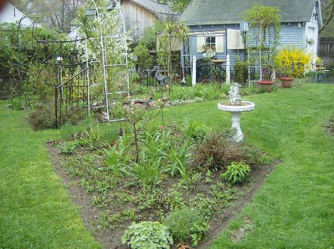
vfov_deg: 39.5
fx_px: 346
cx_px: 167
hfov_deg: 51.5
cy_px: 124
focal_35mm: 36
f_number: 2.8
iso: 100
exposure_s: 1/72.3
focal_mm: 6
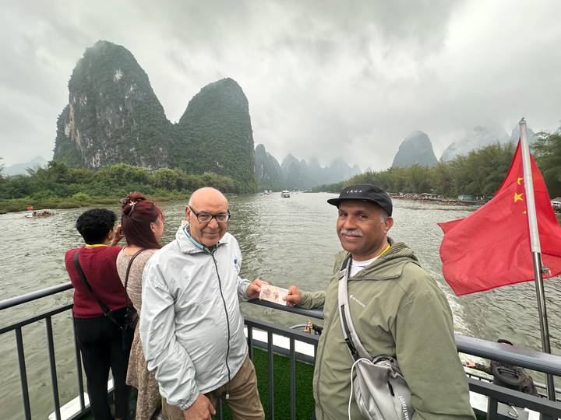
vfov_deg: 85.7
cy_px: 210
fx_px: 227
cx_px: 280
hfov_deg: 102.1
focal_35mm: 14
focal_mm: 2.22
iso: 40
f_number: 2.2
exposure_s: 1/139
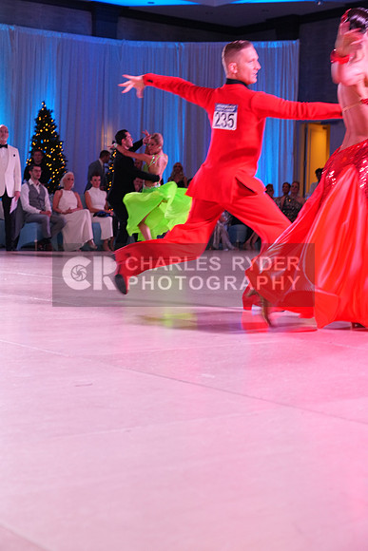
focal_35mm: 64
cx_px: 184
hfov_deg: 21.3
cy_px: 276
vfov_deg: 31.4
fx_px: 981
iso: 2500
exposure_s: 1/250
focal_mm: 64
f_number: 5
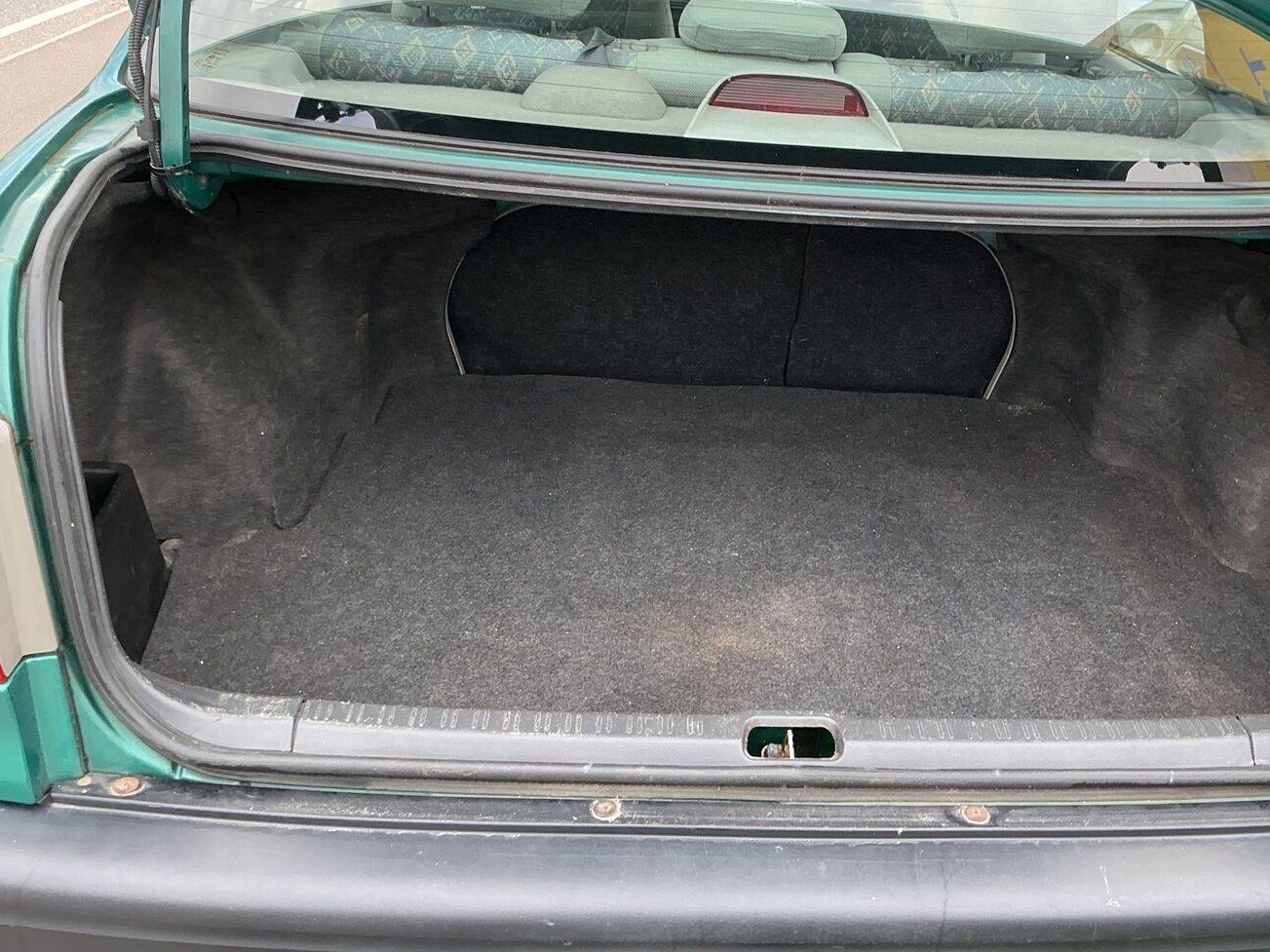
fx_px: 1394
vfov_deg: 37.6
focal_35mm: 38
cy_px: 394
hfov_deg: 48.5
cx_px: 803
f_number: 1.8
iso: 40
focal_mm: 3
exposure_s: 1/60
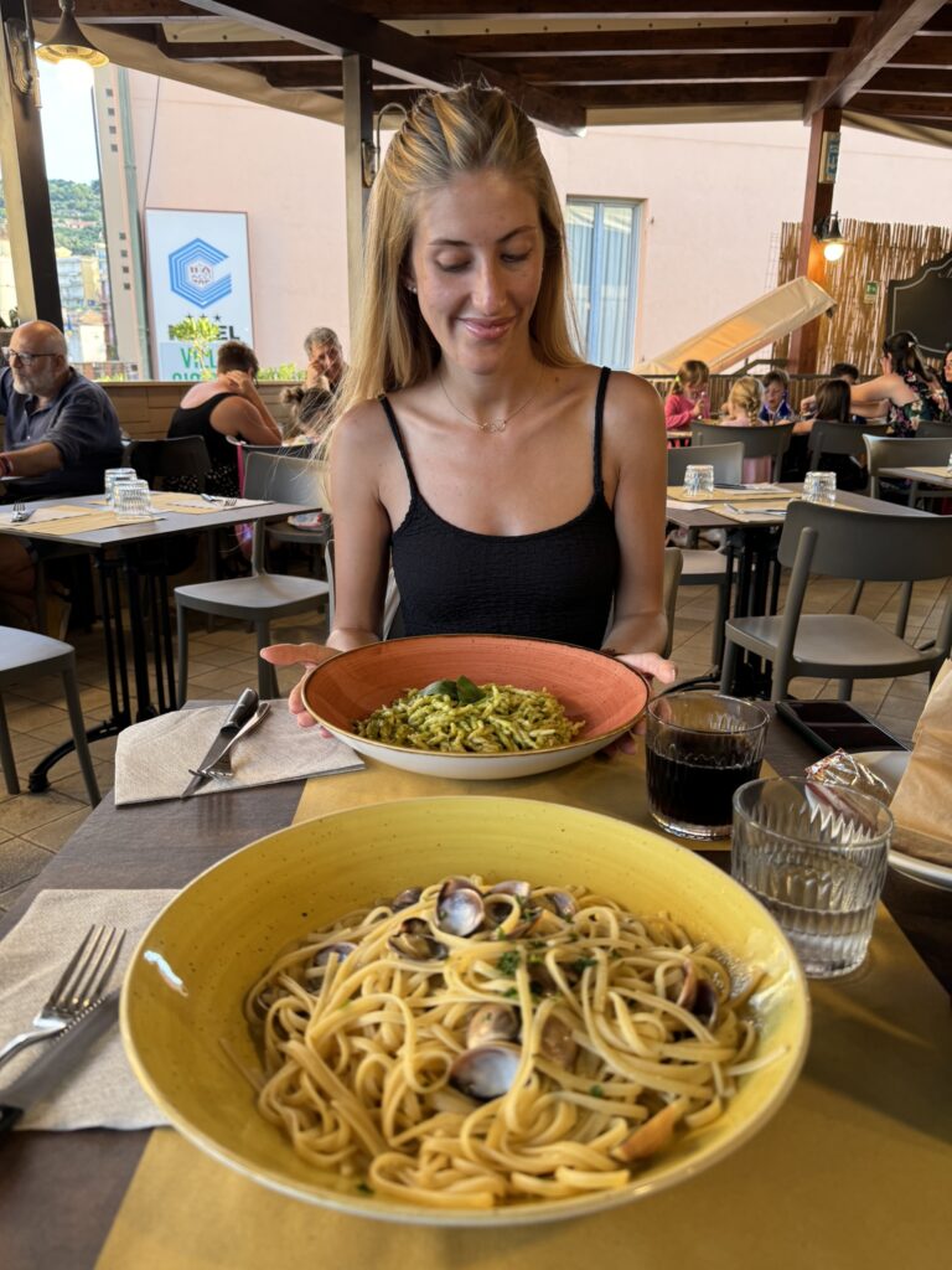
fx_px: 880
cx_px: 476
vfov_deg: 71.6
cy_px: 635
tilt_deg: -17.3
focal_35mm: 24
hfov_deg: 56.8
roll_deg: -1.1
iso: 125
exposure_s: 1/121
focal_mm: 6.76
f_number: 1.78
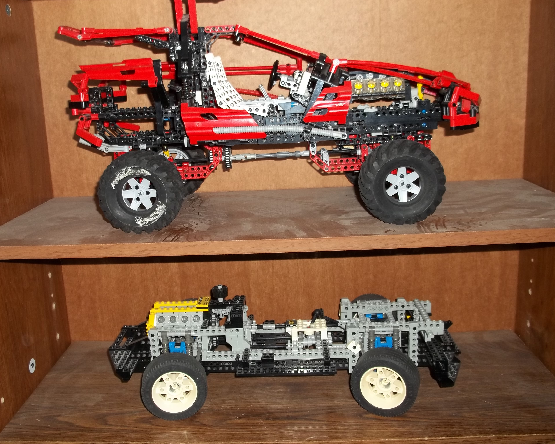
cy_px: 220
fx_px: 591
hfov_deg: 50.3
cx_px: 264
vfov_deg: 41.1
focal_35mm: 36
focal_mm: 5.9
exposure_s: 1/30
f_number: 3.3
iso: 64
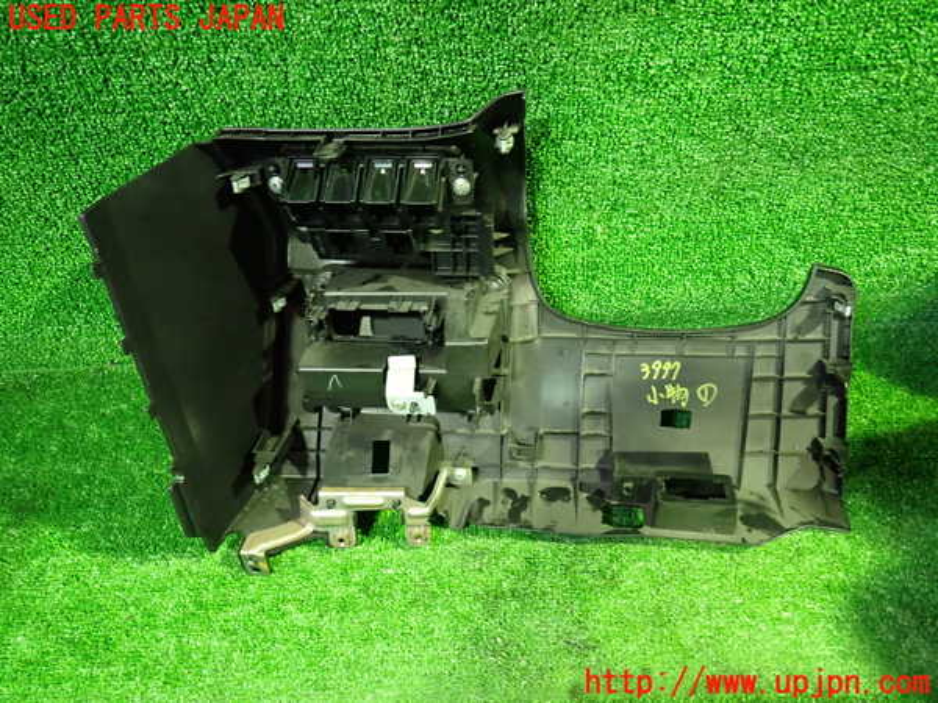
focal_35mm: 25
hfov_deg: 69.4
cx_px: 469
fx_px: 677
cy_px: 352
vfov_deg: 54.9
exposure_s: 1/20
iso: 800
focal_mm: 4.5
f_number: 2
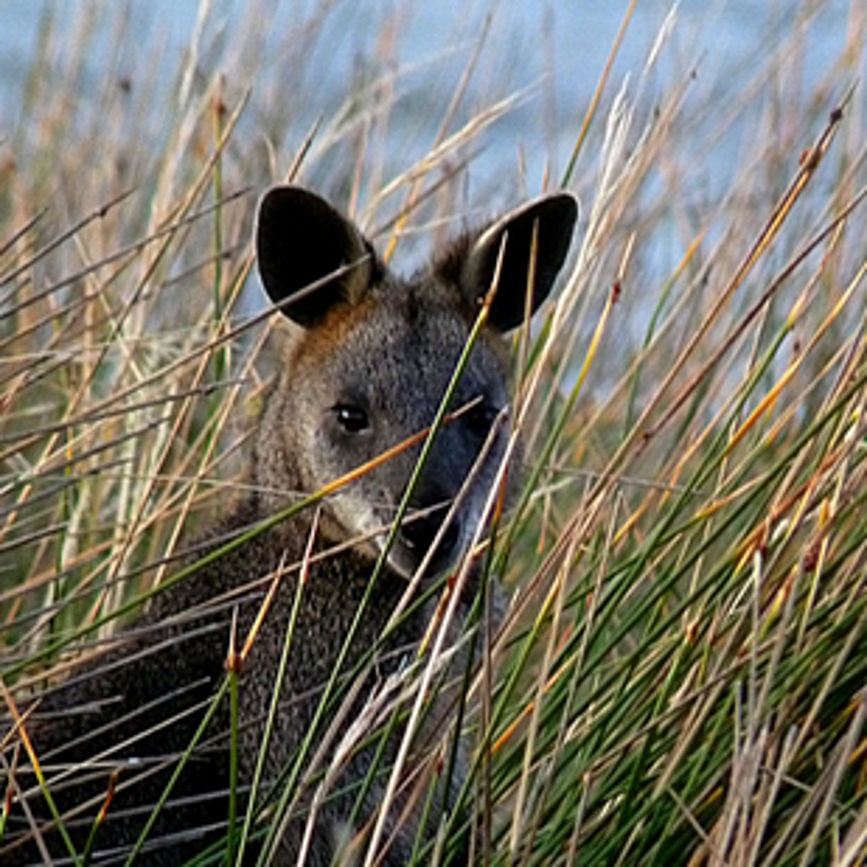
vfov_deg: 2.3
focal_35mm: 767
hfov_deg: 2.3
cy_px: 505
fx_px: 21734
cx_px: 283
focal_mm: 79.4
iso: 400
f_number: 3.8
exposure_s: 1/400
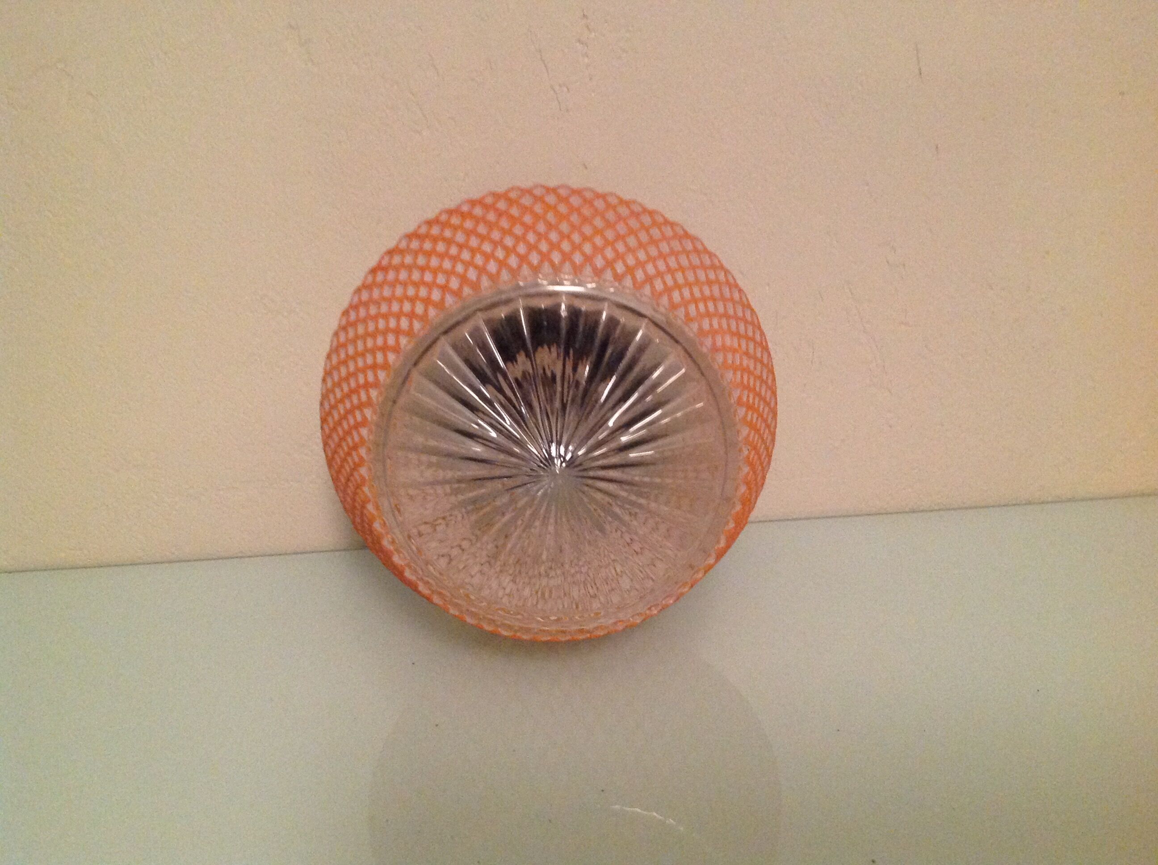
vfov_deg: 40.6
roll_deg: +3.9
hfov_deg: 52.7
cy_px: 432
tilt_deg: -17.8
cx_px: 579
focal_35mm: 35
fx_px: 1169
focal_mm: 4.28
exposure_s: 1/17
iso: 500
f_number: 2.4
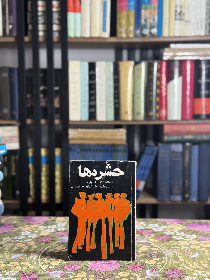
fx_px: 388
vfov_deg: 39.7
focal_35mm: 48
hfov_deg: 30.3
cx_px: 105
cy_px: 140
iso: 100
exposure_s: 1/50
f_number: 1.78
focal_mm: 6.76
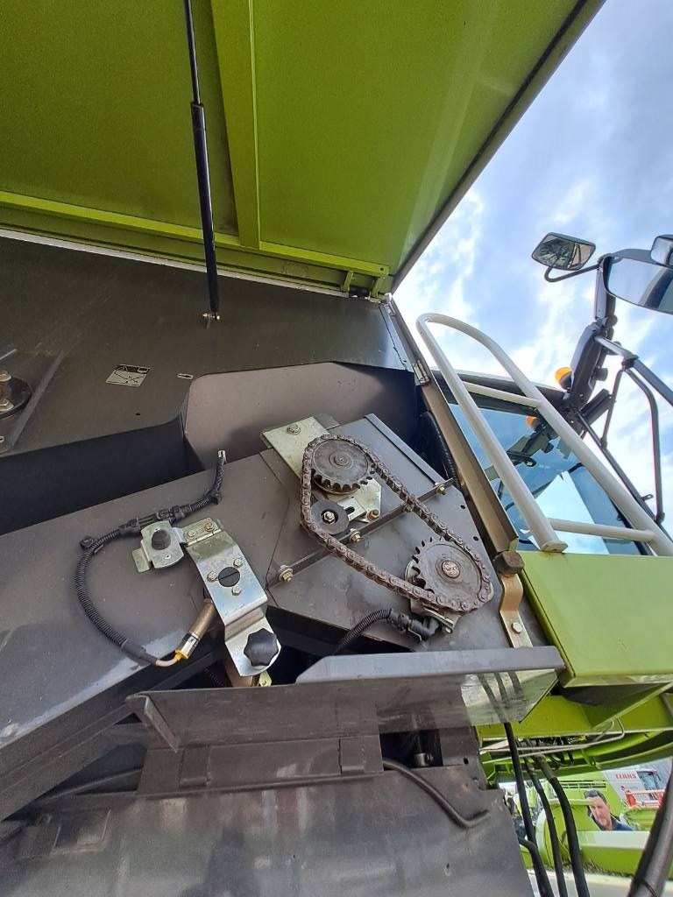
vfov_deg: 106.2
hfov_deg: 89.9
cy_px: 448
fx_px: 337
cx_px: 336
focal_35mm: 13
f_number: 2.2
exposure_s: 1/480
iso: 40
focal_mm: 1.42
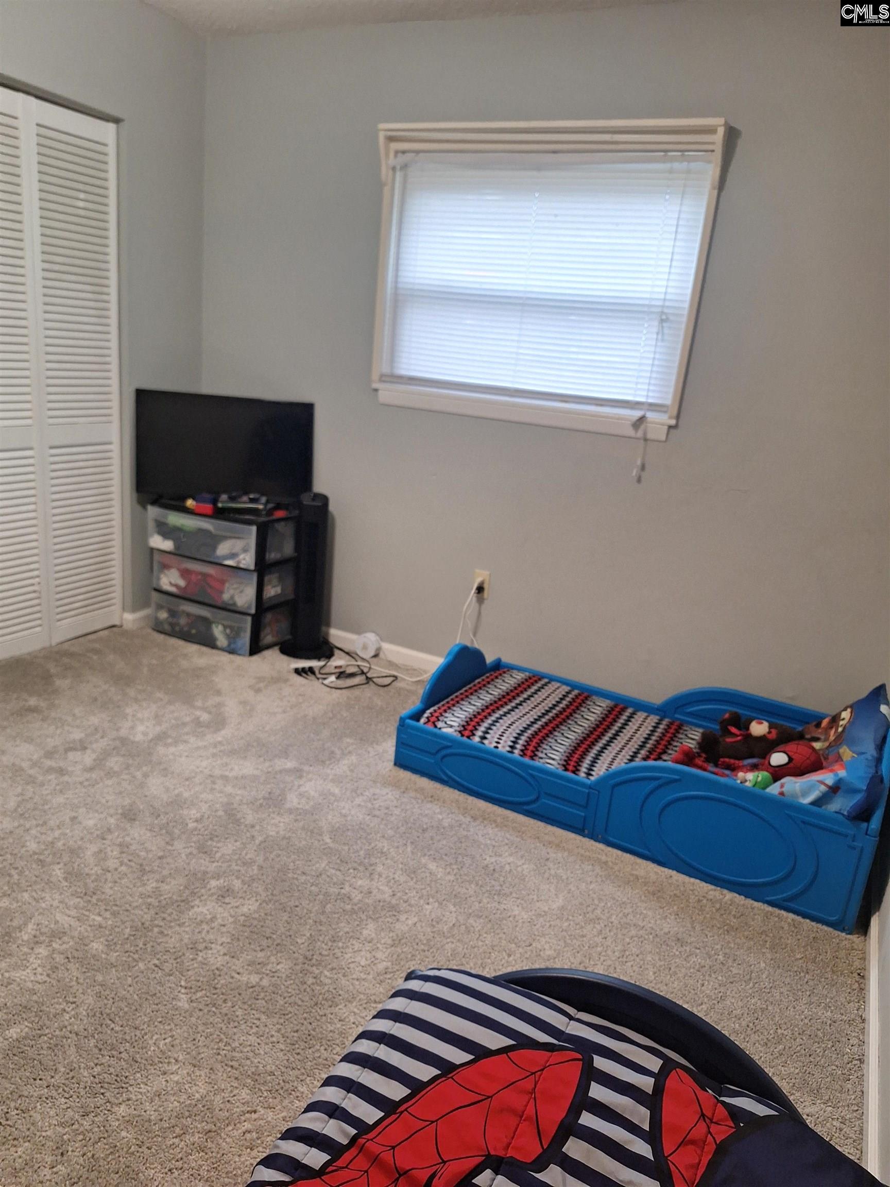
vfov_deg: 73.9
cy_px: 594
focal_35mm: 23
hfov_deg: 58.9
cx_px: 445
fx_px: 788
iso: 250
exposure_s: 1/40
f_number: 1.8
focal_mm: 5.54
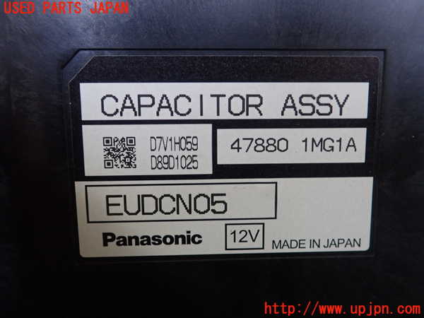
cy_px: 159
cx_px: 212
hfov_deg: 60.0
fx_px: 367
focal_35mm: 30
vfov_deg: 46.8
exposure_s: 1/125
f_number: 2.3
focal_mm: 5.5
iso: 320
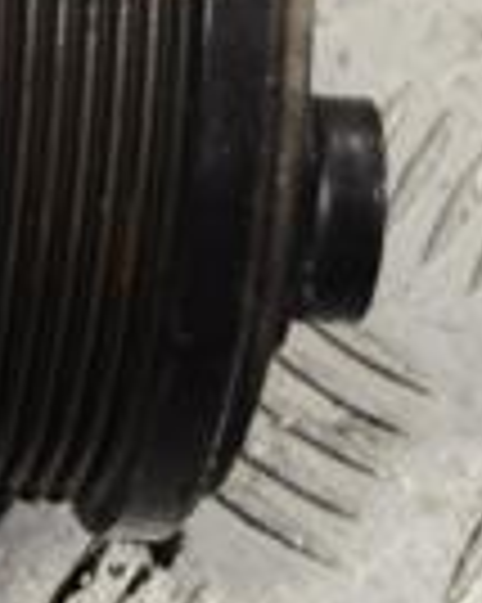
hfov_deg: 7.3
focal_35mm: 202
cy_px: 117
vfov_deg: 9.5
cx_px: -581
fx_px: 3606
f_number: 4.8
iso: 125
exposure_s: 1/30
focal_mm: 32
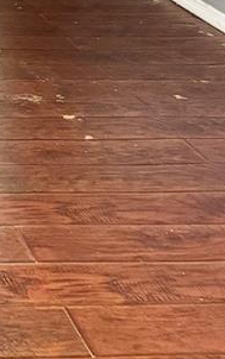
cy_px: -286
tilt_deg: +0.1
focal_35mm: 101
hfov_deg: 11.5
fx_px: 990
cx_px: -250
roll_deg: -0.3
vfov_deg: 17.0
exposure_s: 1/60
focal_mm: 6.76
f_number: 1.78
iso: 400
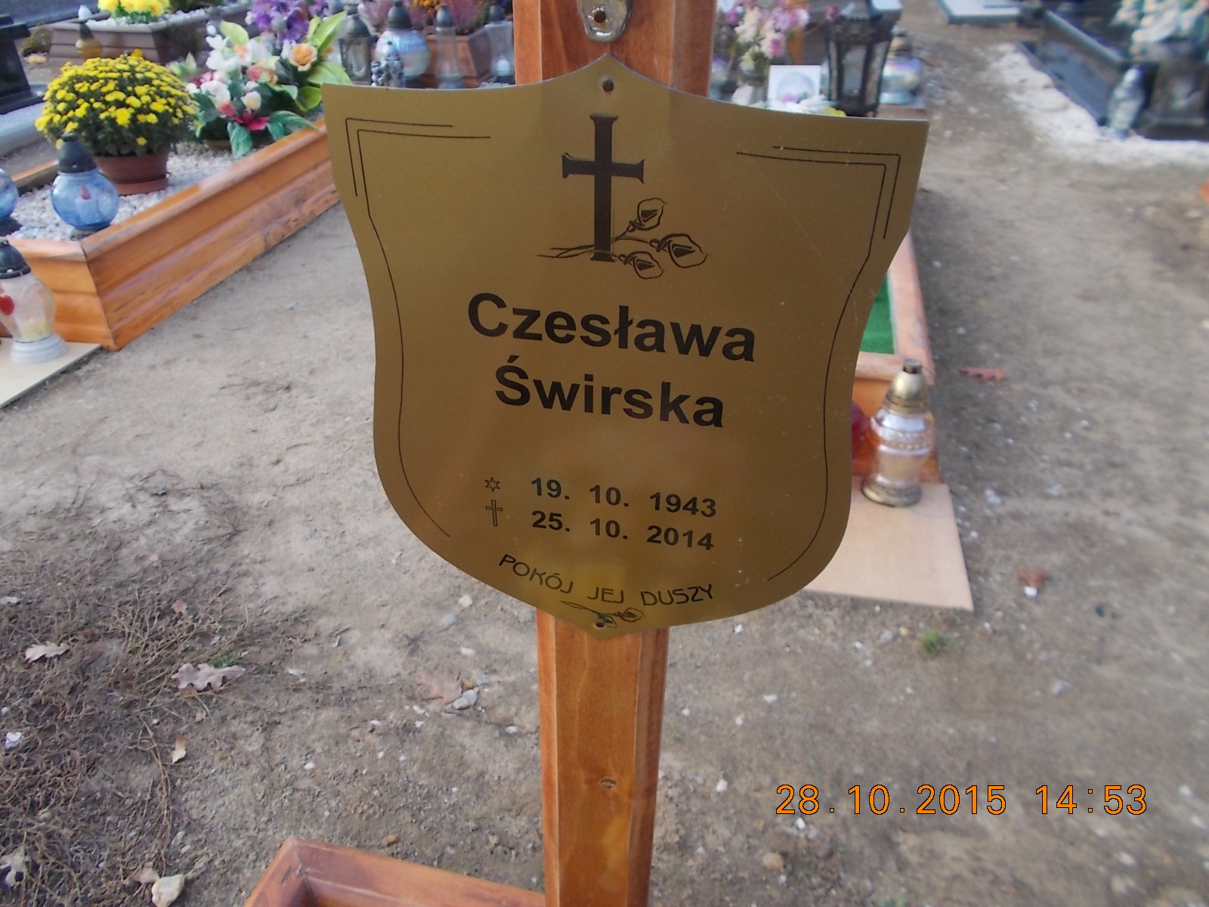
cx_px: 604
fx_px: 908
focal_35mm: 26
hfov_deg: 67.3
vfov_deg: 53.1
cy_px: 454
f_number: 3.2
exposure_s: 1/250
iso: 125
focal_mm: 4.6
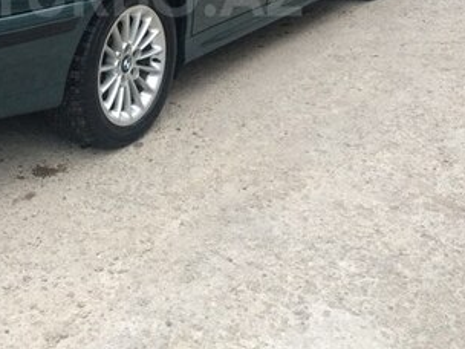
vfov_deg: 22.3
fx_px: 846
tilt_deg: -12.5
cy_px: -7
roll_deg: +0.1
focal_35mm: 63
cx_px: 145
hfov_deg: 30.4
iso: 80
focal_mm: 4.15
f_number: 2.2
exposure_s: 1/33
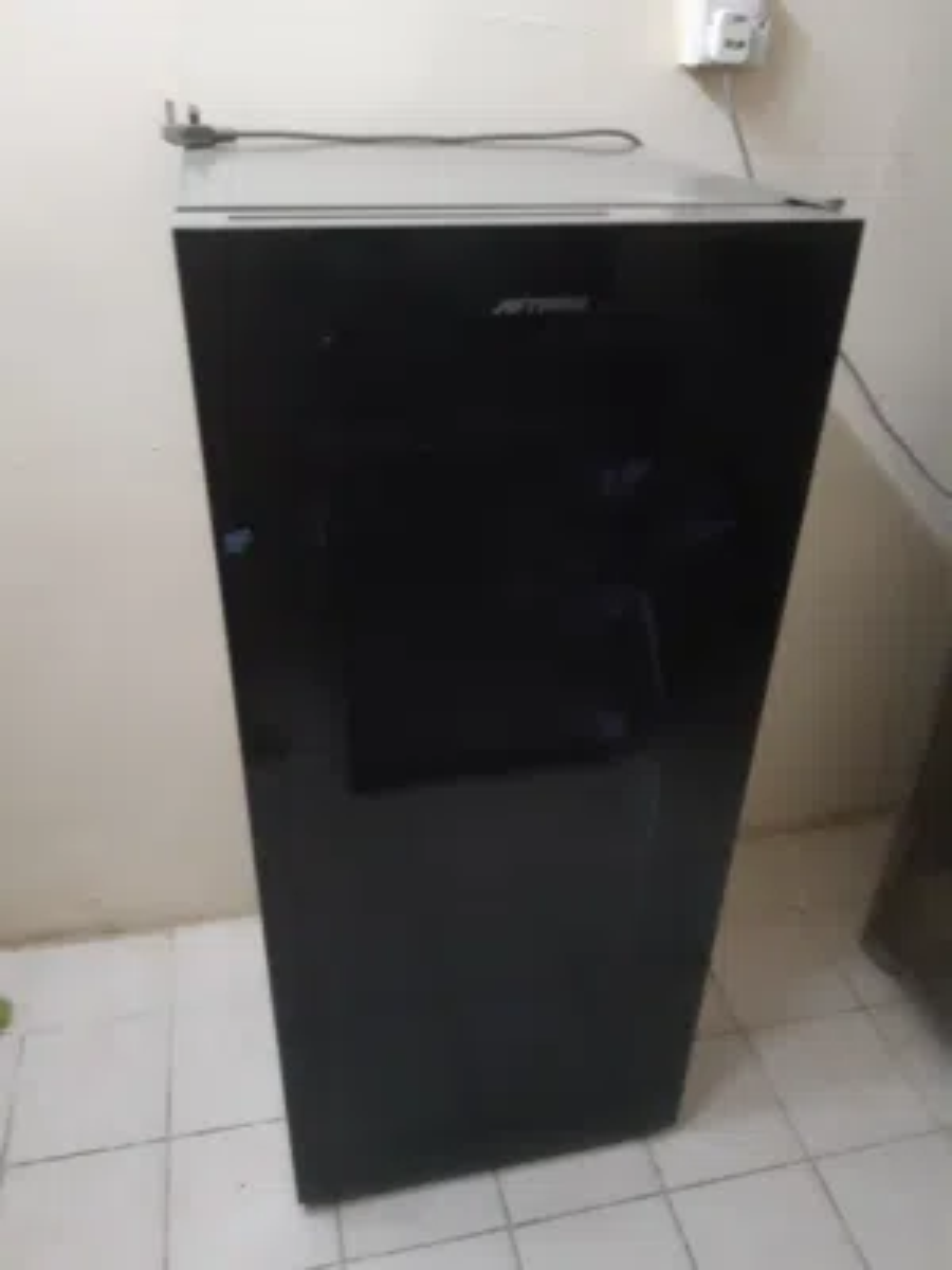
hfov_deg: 53.1
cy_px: 635
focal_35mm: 26
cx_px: 476
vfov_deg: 67.3
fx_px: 953
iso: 640
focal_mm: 3.92
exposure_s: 1/17
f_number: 1.7
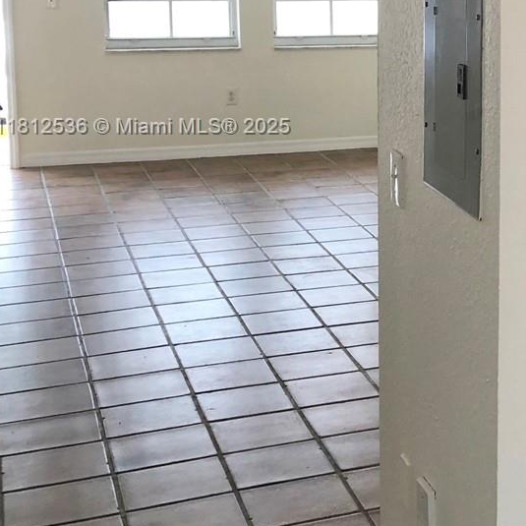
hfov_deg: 20.4
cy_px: 128
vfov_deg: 23.1
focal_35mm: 74
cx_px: 762
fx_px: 1272
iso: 25
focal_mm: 3.99
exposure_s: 1/40
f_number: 1.8
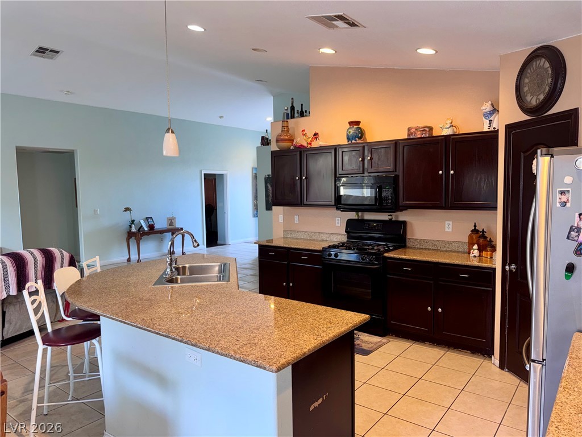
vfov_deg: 56.8
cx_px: 291
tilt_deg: -4.7
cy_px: 218
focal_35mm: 24
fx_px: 404
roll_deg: +0.4
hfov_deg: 71.6
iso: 100
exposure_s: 1/17
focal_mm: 6.76
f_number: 1.78
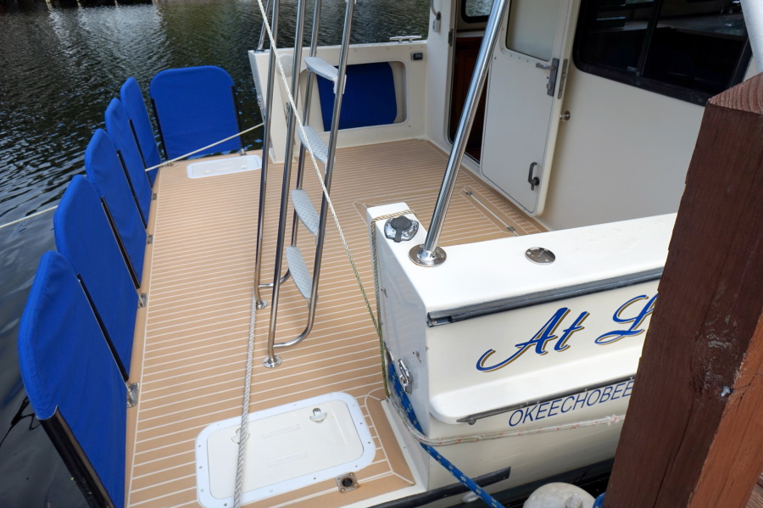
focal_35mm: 24
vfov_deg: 53.1
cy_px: 254
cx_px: 382
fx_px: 508
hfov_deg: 73.8
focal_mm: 16
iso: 100
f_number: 6.3
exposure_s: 1/200
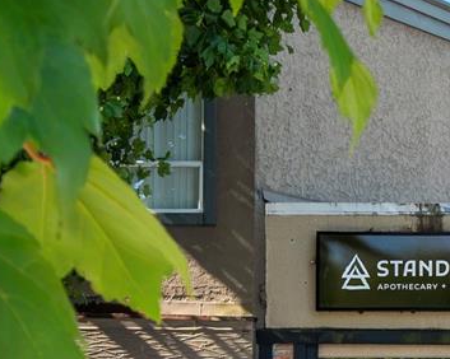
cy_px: 327
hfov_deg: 19.0
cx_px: 451
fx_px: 1304
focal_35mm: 98
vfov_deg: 15.5
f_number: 13
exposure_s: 1/400
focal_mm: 24
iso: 320
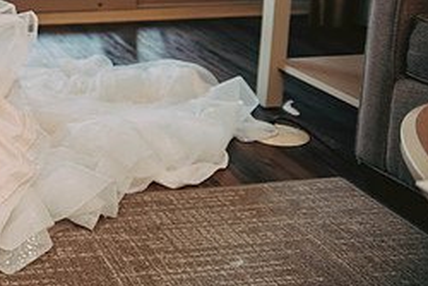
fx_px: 773
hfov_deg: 28.0
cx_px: -51
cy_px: -11
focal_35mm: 65
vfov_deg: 20.2
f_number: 2.8
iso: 400
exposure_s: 1/125
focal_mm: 28
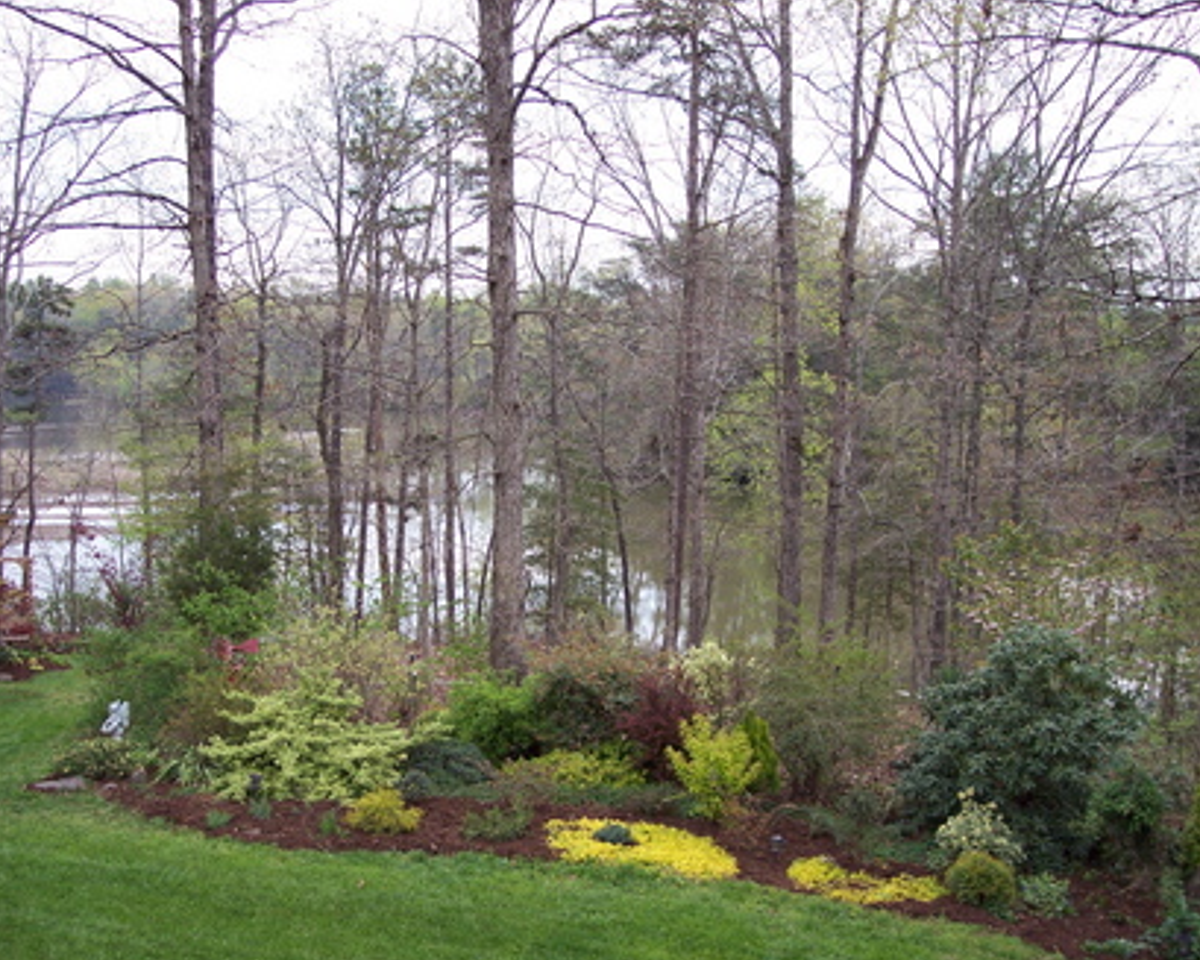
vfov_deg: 36.5
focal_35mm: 41
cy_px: 481
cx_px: 563
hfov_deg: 44.8
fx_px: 1456
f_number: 3.4
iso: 100
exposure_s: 1/30
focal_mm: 8
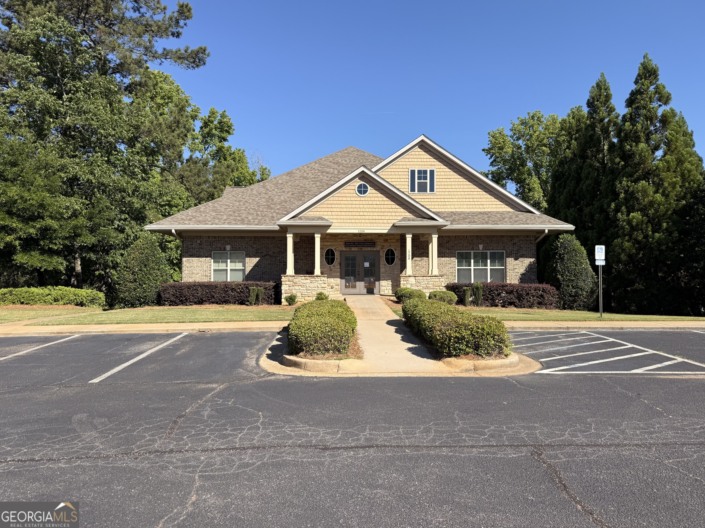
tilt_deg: +1.0
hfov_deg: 71.6
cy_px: 264
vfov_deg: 56.8
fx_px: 489
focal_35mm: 24
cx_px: 352
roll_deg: -0.1
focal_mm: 6.76
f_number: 1.78
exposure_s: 1/3953
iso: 80
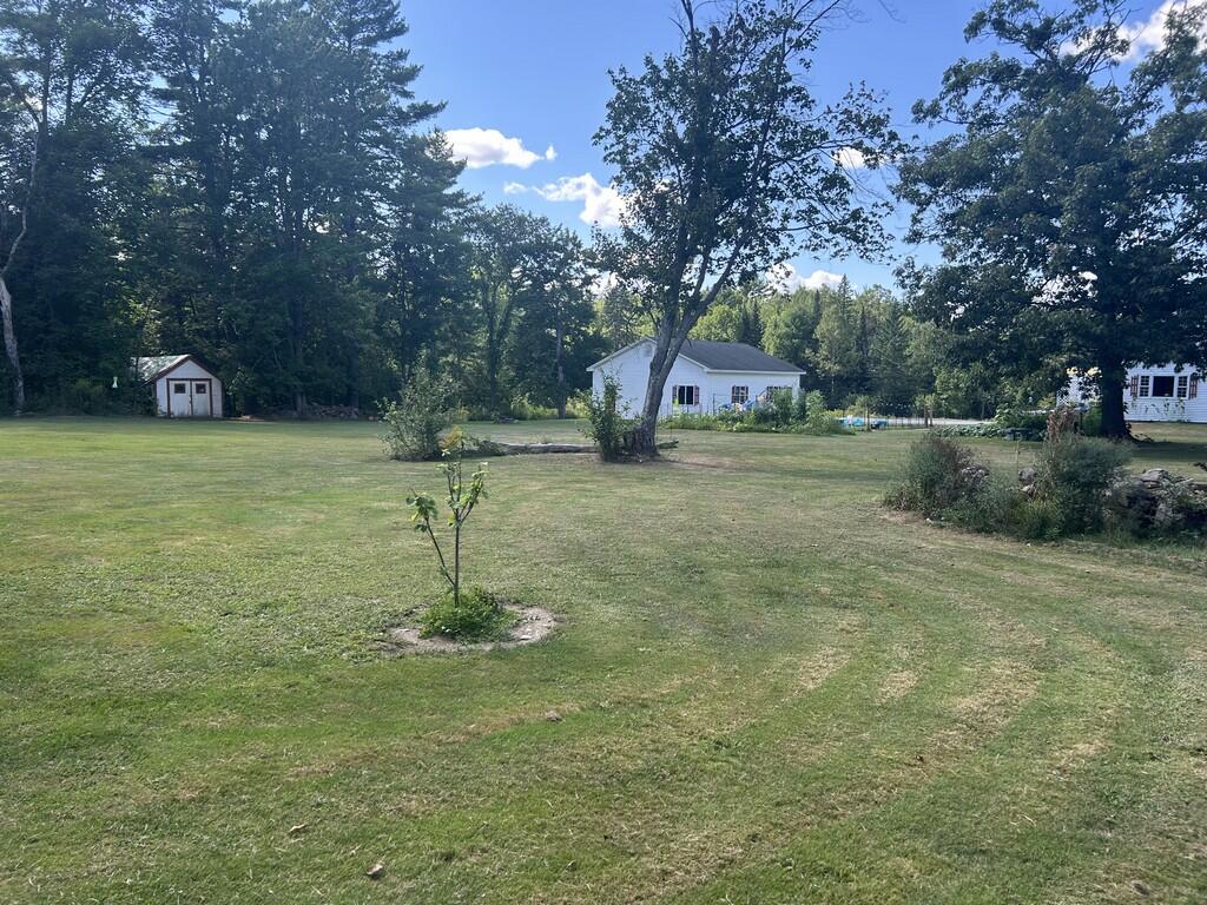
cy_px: 452
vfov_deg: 53.1
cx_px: 604
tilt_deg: -4.4
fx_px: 907
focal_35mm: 26
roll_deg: -0.5
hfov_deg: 67.3
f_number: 1.5
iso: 50
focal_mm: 5.7
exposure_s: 1/846
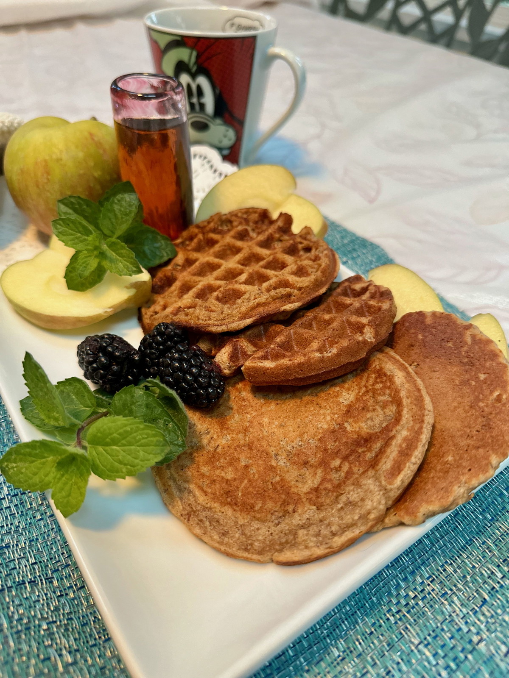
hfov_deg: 56.8
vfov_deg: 71.6
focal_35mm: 24
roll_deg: -2.7
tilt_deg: -41.4
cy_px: 339
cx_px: 254
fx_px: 471
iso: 400
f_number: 1.78
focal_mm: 6.86
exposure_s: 1/60
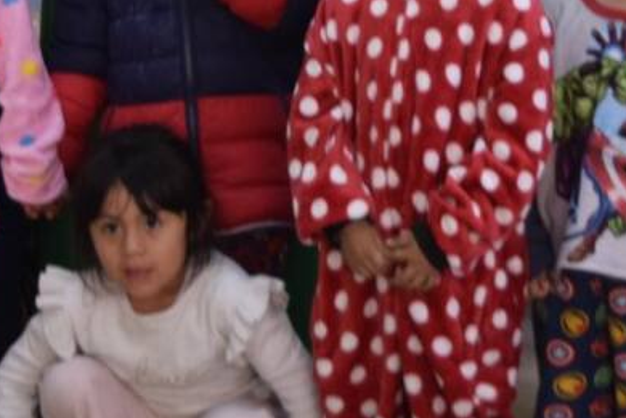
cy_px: -252
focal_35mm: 209
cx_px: 185
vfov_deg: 6.5
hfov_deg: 9.8
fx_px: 3634
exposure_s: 1/60
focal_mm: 34
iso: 720
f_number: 4.5
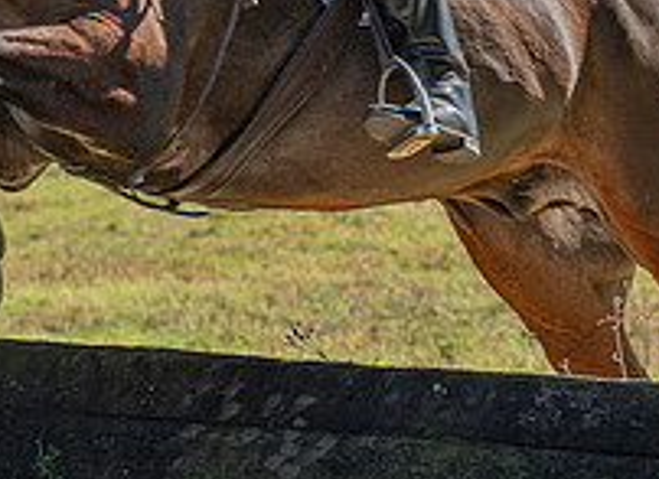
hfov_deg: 7.9
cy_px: -171
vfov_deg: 5.7
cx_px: 58
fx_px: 4765
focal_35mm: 253
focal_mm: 70
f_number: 4
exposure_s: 1/640
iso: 500
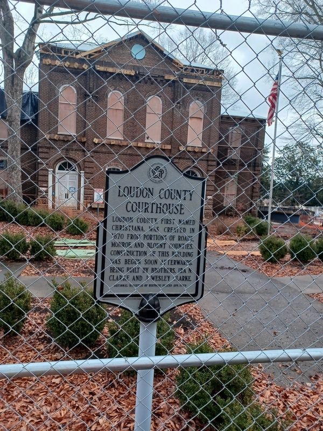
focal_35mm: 25
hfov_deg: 54.9
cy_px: 216
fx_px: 311
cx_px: 162
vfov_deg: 69.4
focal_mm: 4.6
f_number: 1.8
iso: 50
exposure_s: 1/50
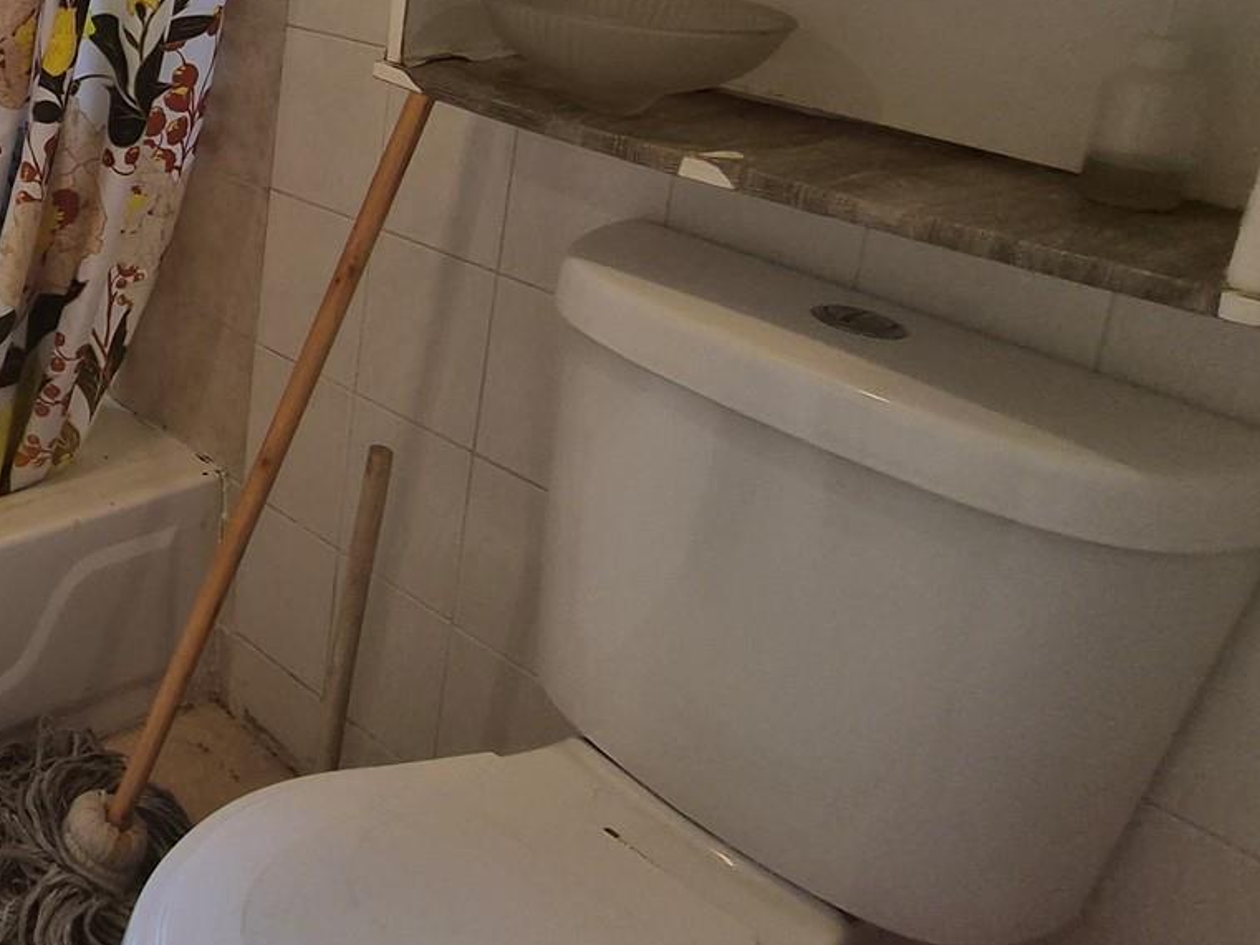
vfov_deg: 38.0
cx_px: -184
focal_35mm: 35
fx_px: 1274
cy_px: 94
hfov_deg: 40.4
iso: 80
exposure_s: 1/60
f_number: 2.2
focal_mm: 1.7
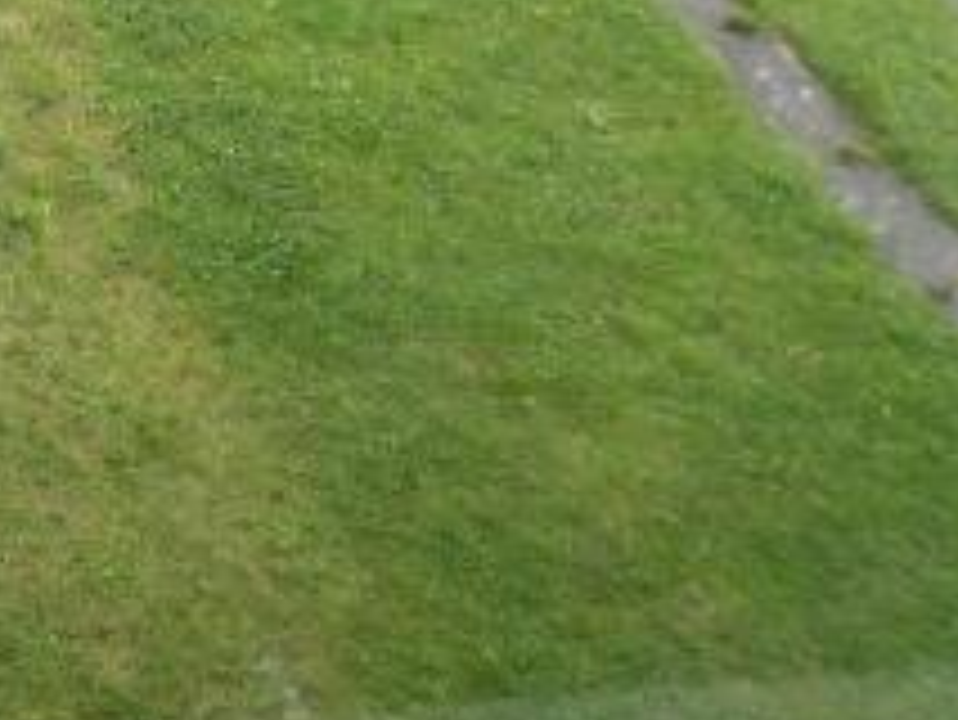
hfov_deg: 27.3
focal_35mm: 63
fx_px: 1745
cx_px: -169
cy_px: 322
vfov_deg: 23.3
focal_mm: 4
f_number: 3.1
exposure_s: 1/160
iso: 80
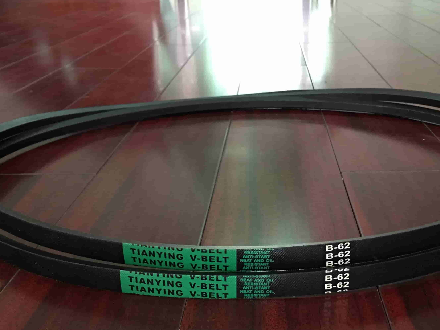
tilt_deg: -24.2
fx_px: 559
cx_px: 254
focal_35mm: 44
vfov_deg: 32.7
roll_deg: +1.3
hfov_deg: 42.8
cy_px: 214
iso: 125
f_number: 2.2
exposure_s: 1/8
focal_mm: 4.15
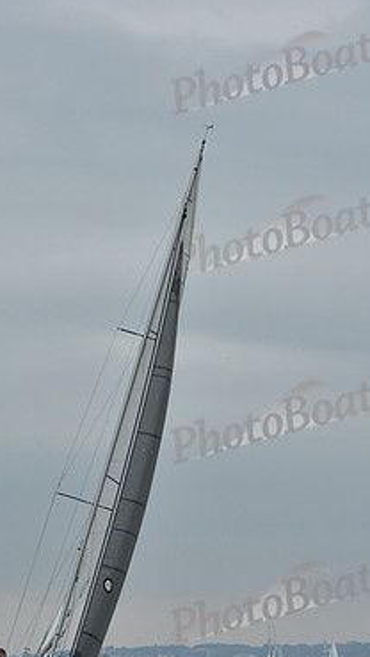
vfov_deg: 7.5
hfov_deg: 4.2
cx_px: 79
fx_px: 5015
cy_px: 351
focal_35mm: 288
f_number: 8
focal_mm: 175
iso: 400
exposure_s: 1/800
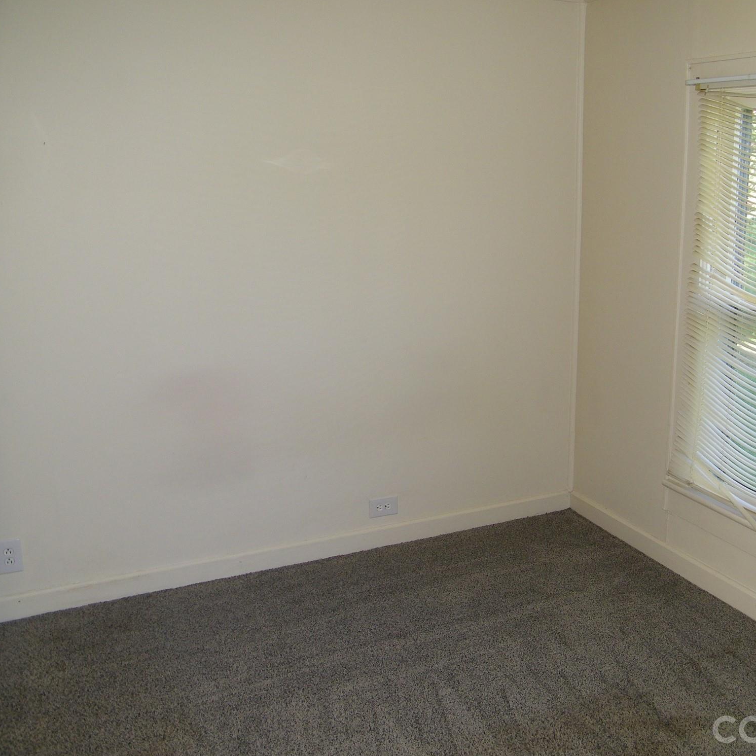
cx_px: 498
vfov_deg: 48.5
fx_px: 840
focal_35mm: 34
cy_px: 378
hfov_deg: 47.7
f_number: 3.5
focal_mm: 5
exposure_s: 1/30
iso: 80
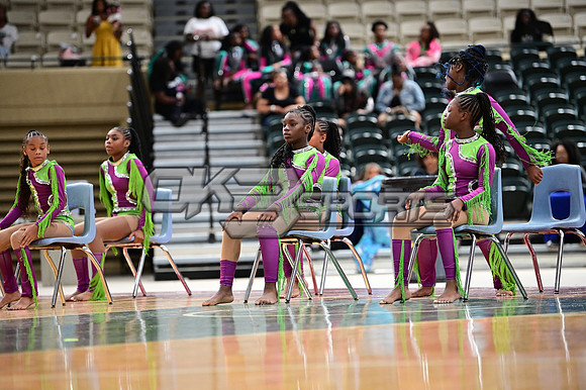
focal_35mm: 175
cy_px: 195
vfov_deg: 7.8
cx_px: 293
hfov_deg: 11.8
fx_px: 2847
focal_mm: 175
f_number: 3.2
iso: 6400
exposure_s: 1/1000
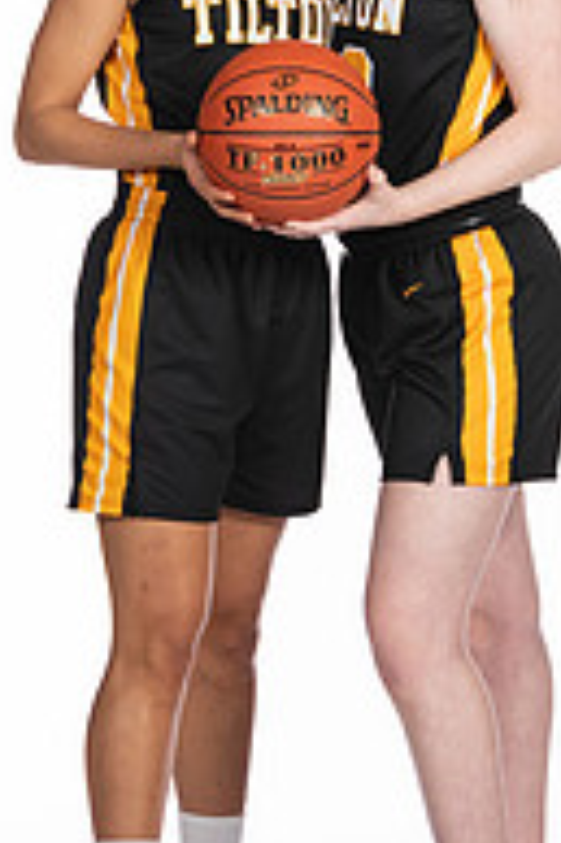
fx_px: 6509
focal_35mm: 278
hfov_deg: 4.9
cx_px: 383
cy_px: 265
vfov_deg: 7.4
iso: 100
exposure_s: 1/100
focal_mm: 80
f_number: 5.6
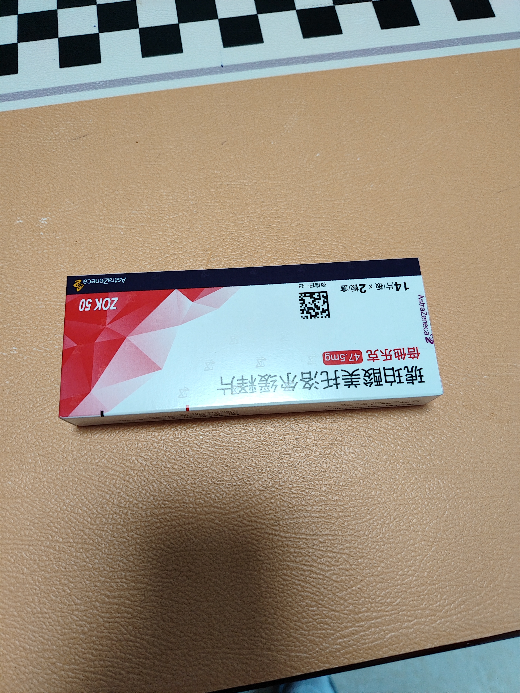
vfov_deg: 73.9
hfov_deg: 58.9
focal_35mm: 23
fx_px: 461
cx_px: 260
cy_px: 346
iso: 800
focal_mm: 5.25
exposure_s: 1/100
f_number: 1.8
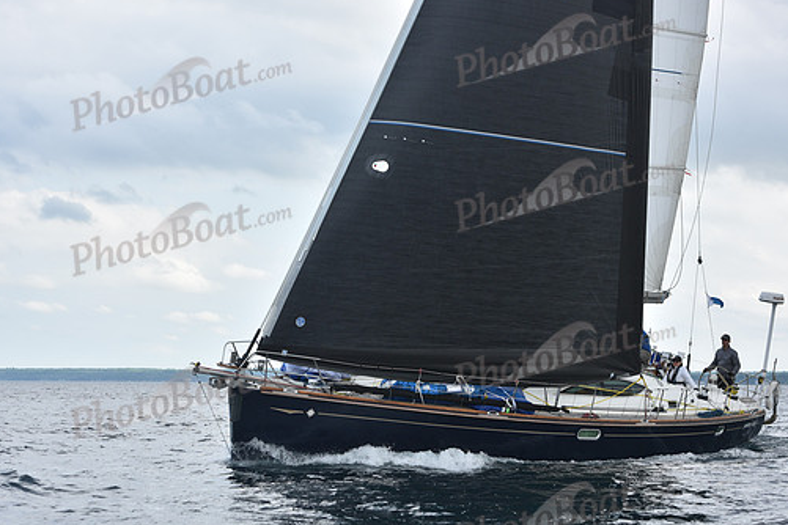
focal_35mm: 81
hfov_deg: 25.1
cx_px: 374
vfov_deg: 16.8
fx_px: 1773
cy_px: 295
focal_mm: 70
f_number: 5
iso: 250
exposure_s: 1/800
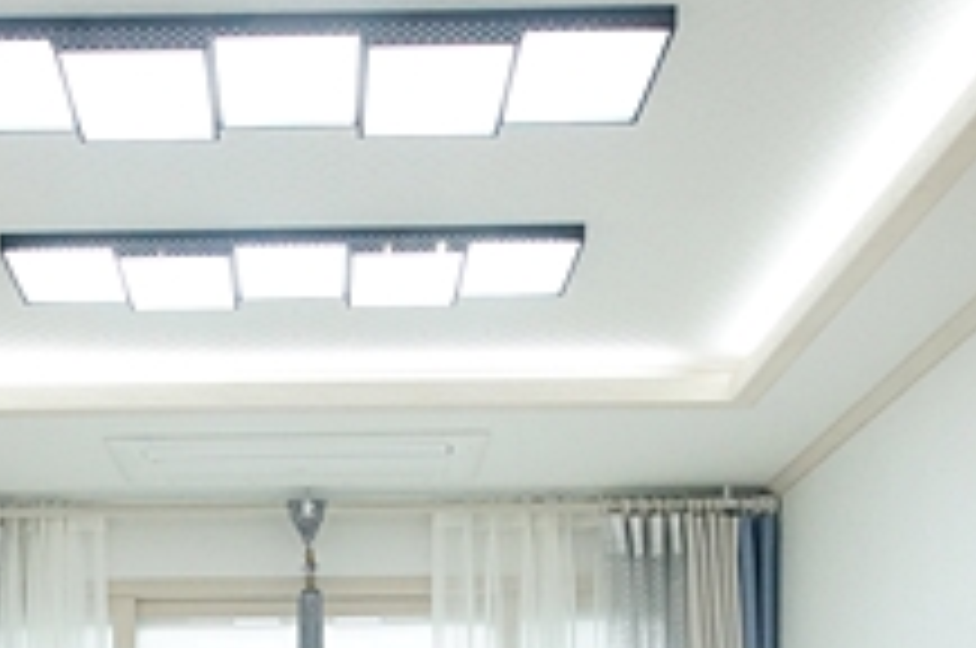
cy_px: 878
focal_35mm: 61
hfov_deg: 32.6
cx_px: 288
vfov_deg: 20.1
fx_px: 1647
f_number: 7.1
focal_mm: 11
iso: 800
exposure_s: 1/60
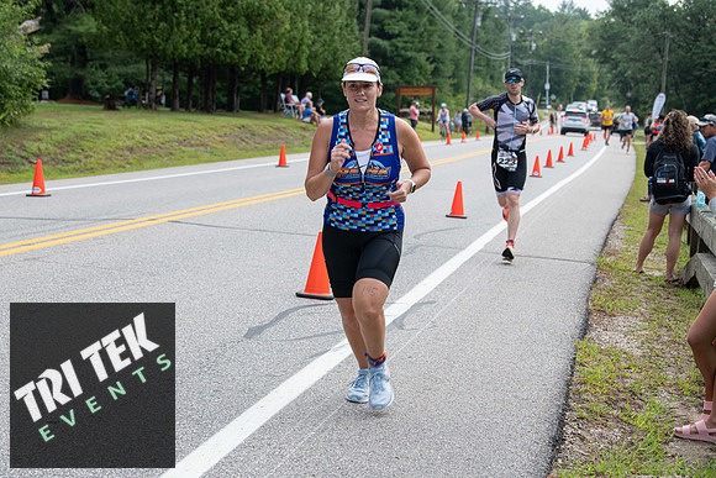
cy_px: 239
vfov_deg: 19.5
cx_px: 358
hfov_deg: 28.8
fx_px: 1392
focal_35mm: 70
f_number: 5.6
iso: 200
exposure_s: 1/200
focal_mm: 70
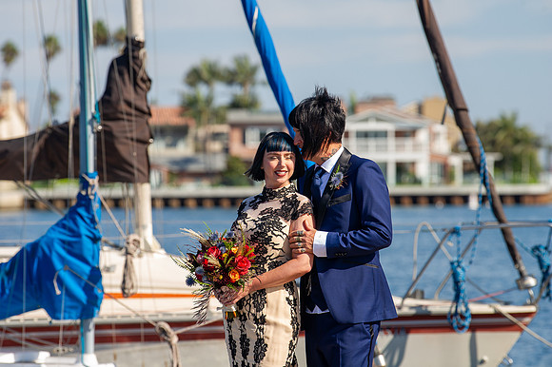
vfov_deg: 6.9
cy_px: 184
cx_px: 276
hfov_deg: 10.3
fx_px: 3065
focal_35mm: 200
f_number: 5.6
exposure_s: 1/200
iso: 200
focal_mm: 200
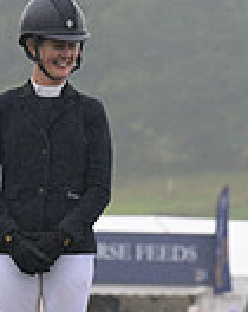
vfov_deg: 3.6
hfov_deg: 2.9
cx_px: 536
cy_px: 299
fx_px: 4944
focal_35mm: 537
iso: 1250
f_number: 5
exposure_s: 1/1000
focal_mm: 130
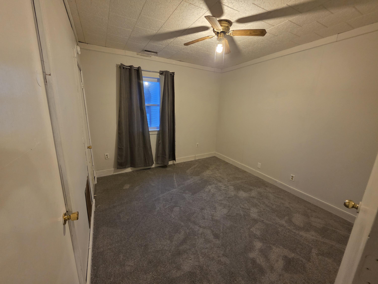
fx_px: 142
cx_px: 189
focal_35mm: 13
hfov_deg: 106.2
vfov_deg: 89.9
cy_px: 142
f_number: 1.9
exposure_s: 1/60
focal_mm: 2.2
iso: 400
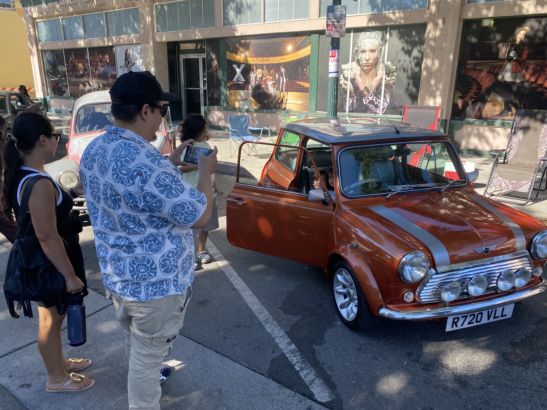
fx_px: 411
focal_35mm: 26
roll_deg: -1.0
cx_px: 274
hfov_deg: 67.3
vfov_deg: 53.1
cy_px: 205
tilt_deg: -16.8
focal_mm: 4.25
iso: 32
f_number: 1.8
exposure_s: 1/724
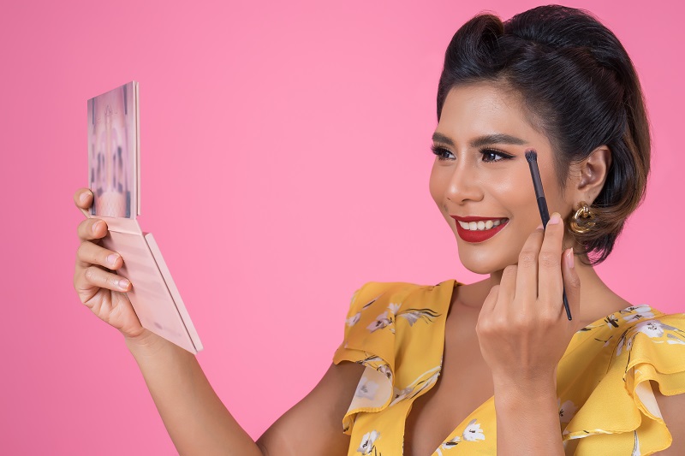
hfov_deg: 38.2
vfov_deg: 26.0
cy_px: 228
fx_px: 989
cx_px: 342
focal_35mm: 52
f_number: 8
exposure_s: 1/100
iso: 100
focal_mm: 52
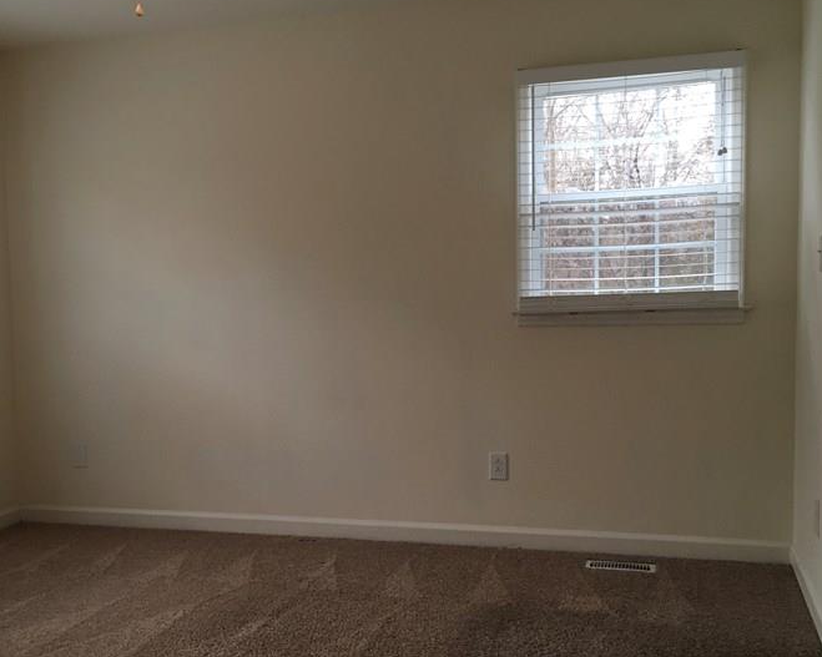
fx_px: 1070
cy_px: 380
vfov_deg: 34.1
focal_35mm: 44
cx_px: 298
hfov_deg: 41.6
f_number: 2.2
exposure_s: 1/40
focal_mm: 4.15
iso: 32
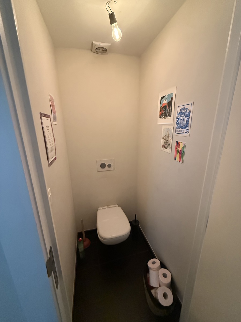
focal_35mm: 14
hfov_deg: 85.7
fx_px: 130
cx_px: 120
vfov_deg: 102.1
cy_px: 161
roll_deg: +0.5
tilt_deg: -14.4
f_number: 2.2
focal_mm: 2.22
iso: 800
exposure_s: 1/50
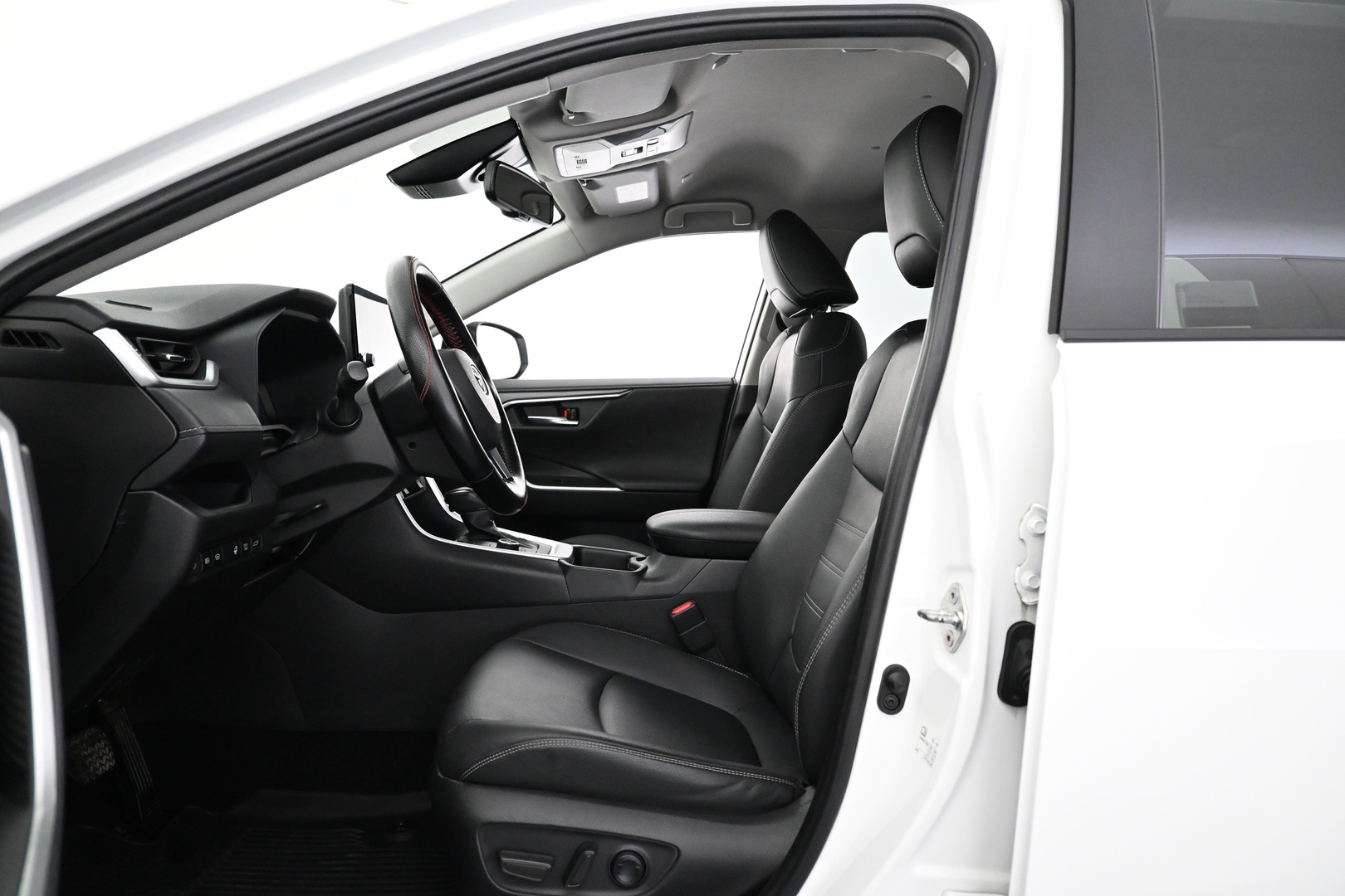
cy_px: 448
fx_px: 897
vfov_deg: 53.1
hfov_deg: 73.7
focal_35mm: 24
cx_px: 672
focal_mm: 16
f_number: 3.5
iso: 3200
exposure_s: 1/60
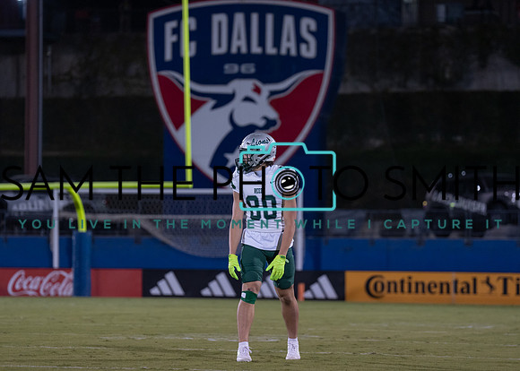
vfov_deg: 7.9
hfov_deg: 11.0
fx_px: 2696
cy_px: 204
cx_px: 254
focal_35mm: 183
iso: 1600
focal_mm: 144
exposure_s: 1/1250
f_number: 2.8
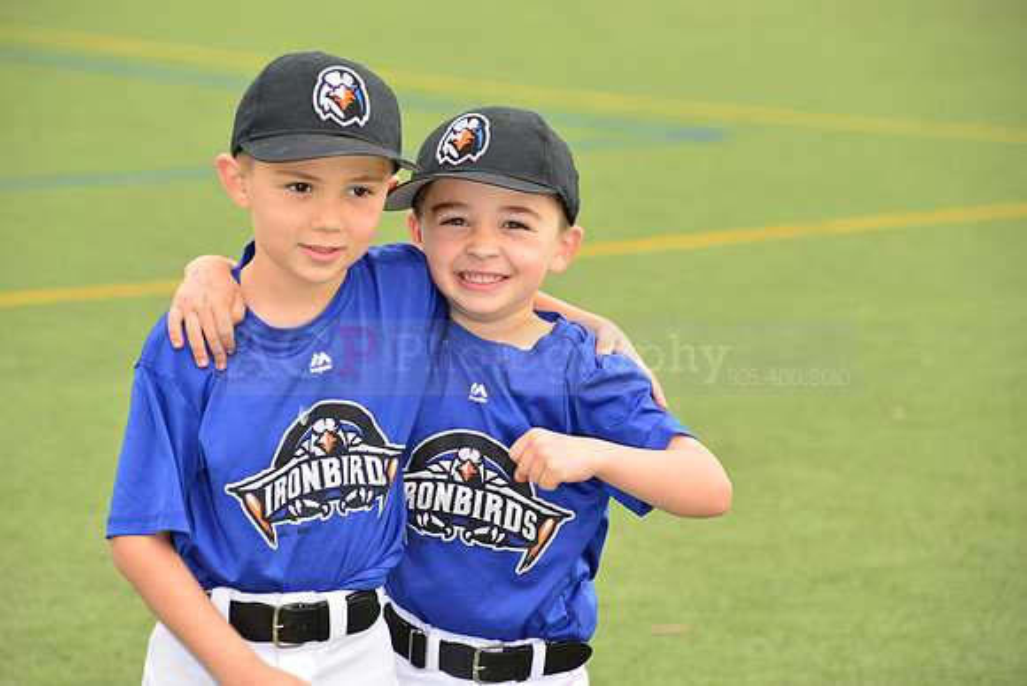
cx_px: 514
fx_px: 4565
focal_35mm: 160
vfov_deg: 8.6
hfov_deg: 12.8
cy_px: 343
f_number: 8
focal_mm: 160
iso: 250
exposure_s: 1/200
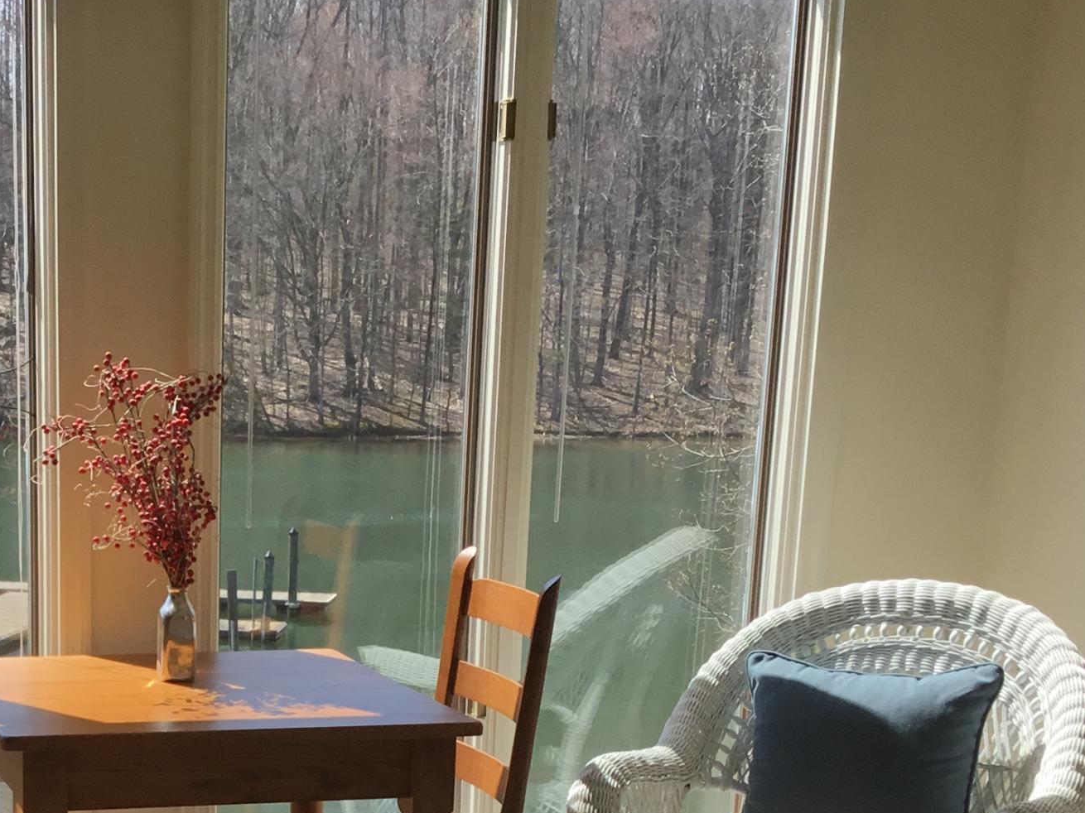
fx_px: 2225
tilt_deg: -14.9
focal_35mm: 71
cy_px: 869
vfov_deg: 19.9
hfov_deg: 26.6
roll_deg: -0.8
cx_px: 138
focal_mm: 3.3
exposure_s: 1/696
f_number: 2.4
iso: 25
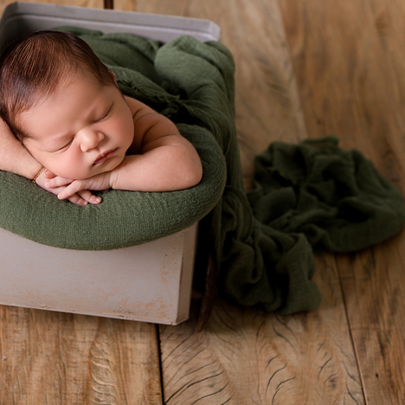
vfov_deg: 15.9
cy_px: 79
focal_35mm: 109
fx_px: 1443
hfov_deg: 15.9
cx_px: 112
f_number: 3.5
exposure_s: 1/160
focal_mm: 50
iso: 125
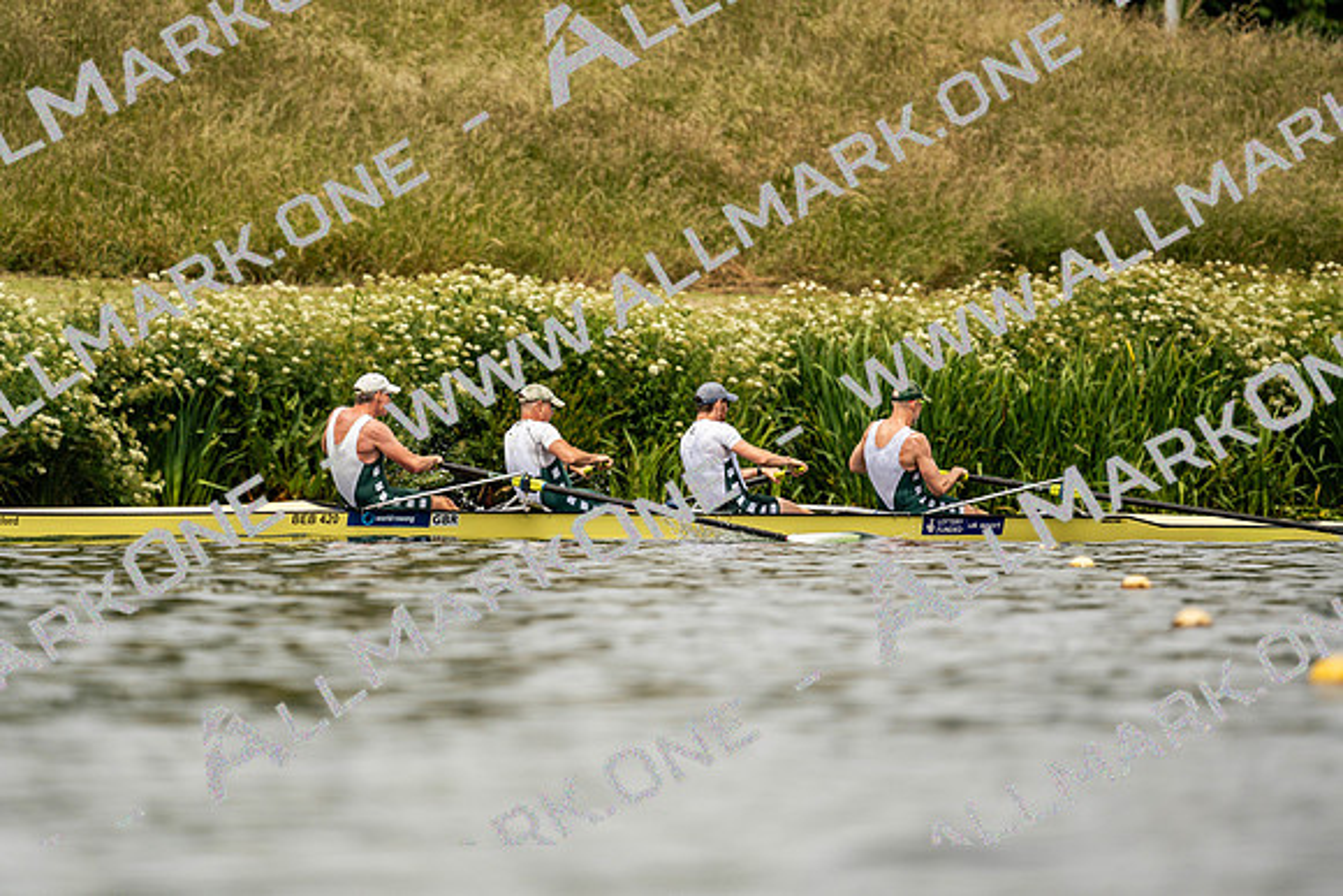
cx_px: 672
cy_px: 448
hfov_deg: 3.5
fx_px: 21716
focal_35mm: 582
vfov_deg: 2.4
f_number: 6.3
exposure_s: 1/2000
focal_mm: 582
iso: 200
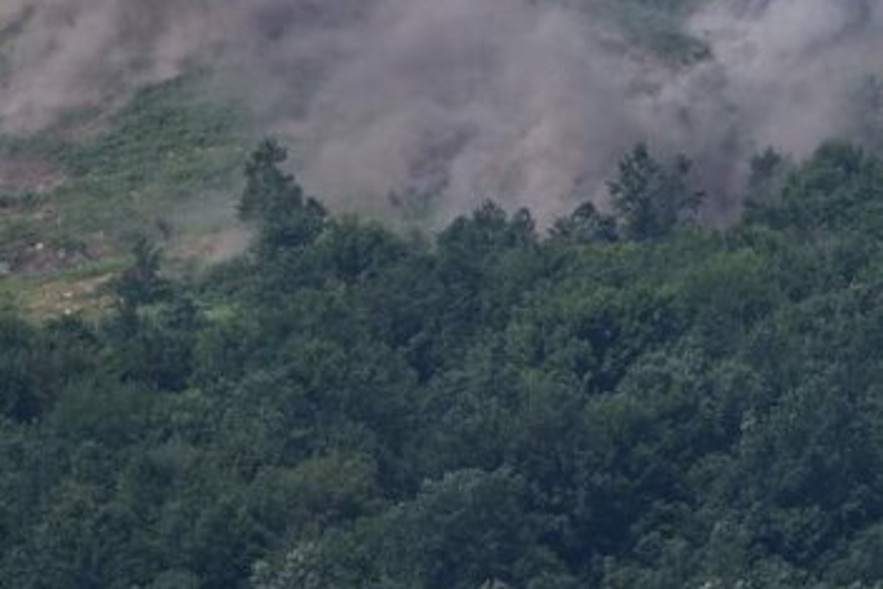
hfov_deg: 1.4
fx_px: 35087
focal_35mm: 1430
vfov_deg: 1.0
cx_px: 640
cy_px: -140
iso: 320
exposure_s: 1/13000
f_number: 2.8
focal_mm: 400
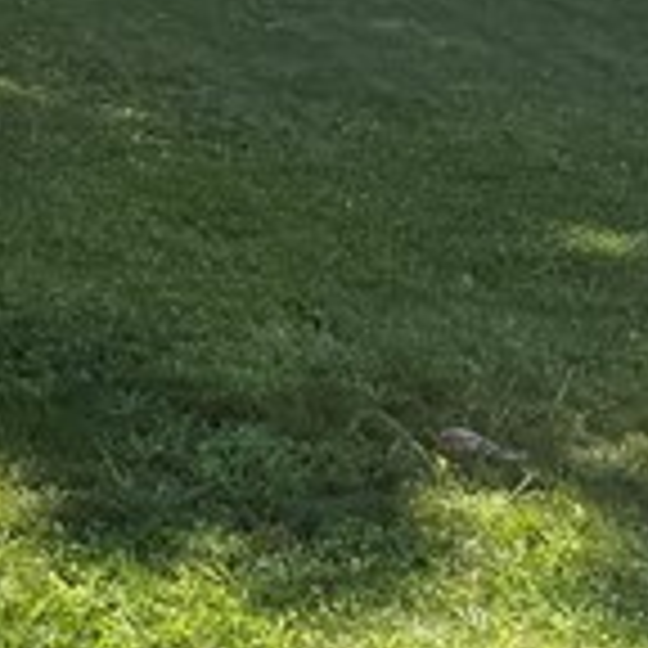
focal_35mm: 151
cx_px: -814
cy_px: -648
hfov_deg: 10.3
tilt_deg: +5.9
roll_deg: -0.3
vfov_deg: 10.6
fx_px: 3198
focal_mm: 6.76
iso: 80
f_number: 1.78
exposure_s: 1/3145
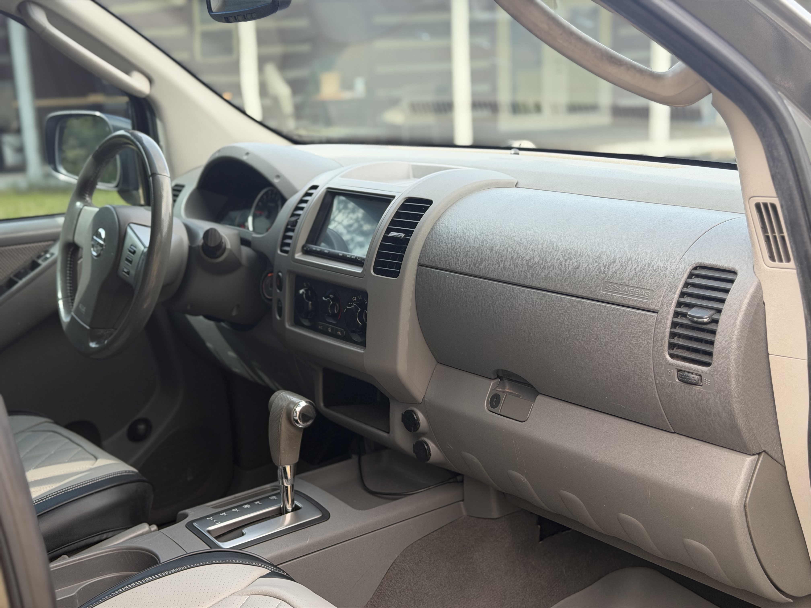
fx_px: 1125
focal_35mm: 48
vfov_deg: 30.3
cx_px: 406
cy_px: 304
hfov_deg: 39.7
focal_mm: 6.76
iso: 64
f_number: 1.78
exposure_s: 1/278
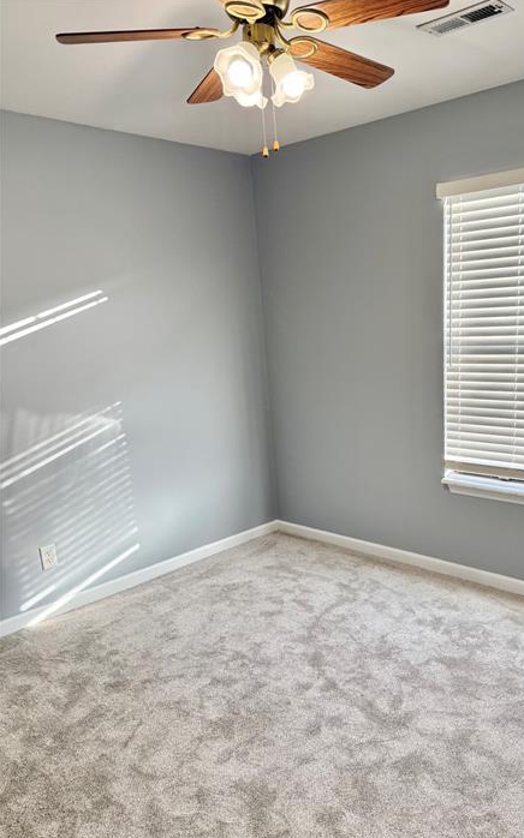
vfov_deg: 66.3
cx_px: 345
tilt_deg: -13.0
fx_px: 640
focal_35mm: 28
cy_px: 459
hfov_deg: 44.0
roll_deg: +2.2
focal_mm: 6.76
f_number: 1.78
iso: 100
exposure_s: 1/160
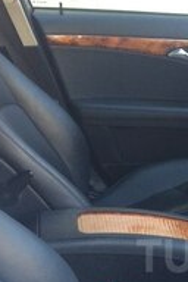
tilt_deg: -30.6
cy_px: 256
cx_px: 250
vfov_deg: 25.2
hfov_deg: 16.5
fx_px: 611
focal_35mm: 78
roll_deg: +1.8
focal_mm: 4.15
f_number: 2.2
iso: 40
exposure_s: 1/33
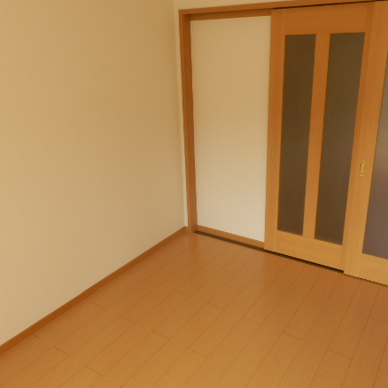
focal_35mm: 31
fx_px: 393
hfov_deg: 52.5
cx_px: 202
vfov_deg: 52.5
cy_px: 186
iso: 80
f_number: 3
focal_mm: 4.2
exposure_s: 1/60
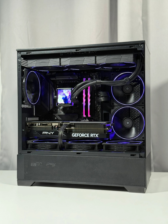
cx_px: 84
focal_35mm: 48
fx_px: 311
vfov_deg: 39.7
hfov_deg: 30.3
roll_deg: +0.7
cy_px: 112
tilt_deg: +1.7
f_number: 1.78
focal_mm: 6.76
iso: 250
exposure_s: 1/60
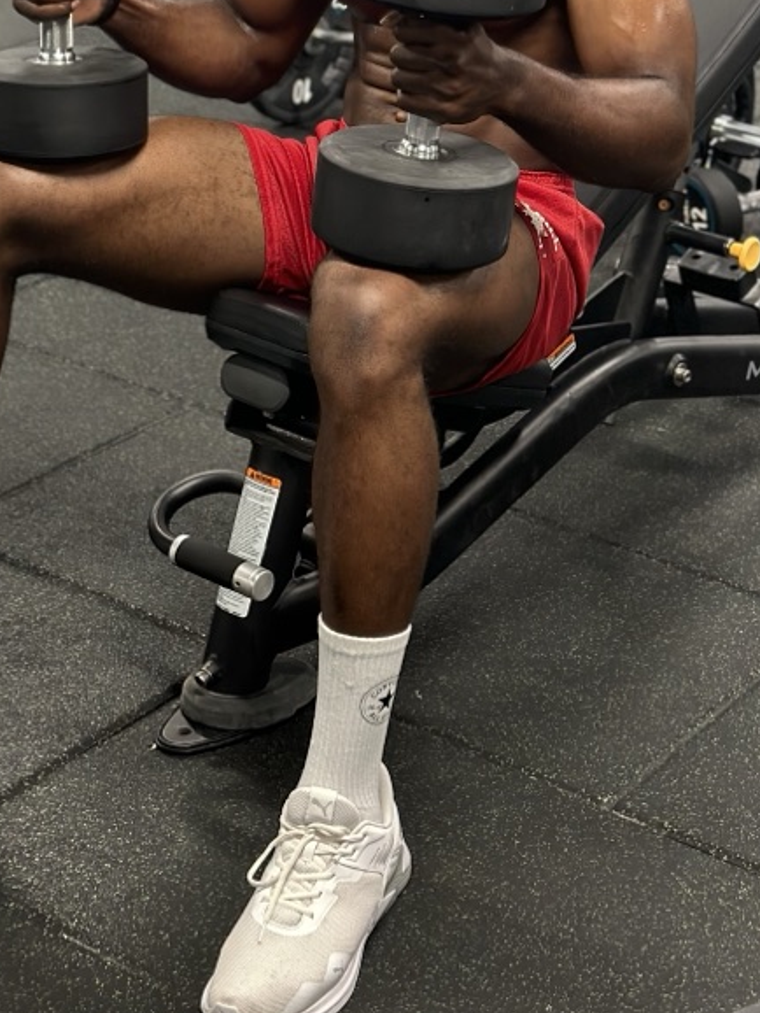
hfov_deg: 17.8
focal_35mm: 83
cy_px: 170
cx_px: 329
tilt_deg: -19.6
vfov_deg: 23.1
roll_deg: -0.2
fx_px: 2428
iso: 320
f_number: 1.78
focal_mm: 6.86
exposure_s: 1/50
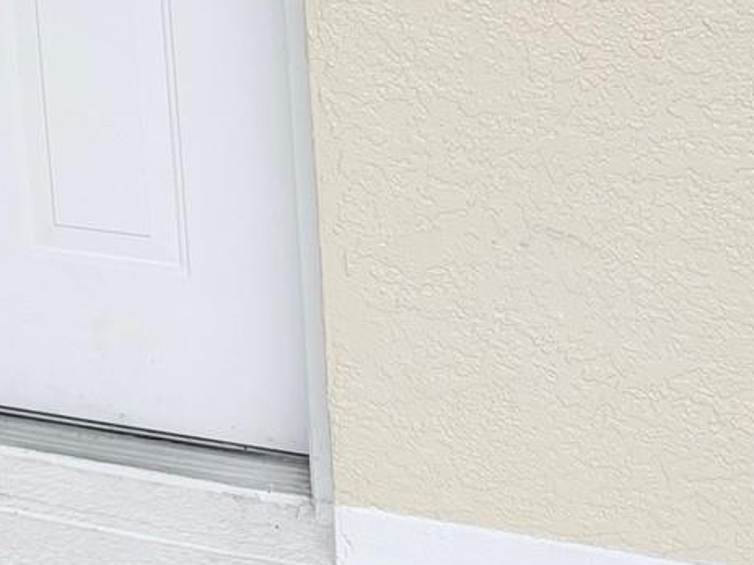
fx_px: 1807
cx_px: -251
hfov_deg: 21.2
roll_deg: +5.6
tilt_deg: -8.2
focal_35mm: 83
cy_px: -288
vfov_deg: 16.2
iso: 80
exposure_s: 1/120
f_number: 1.8
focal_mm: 6.93
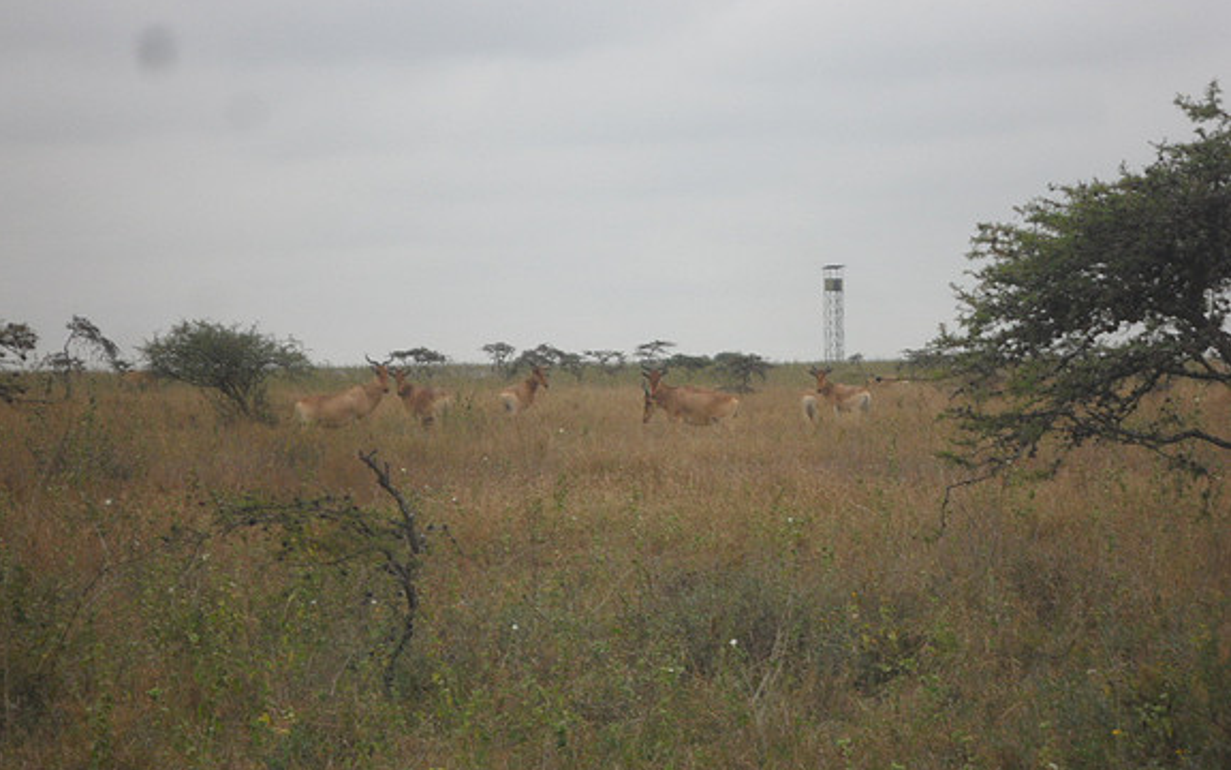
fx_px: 4831
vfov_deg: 9.1
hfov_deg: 14.5
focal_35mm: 144
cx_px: 613
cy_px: 437
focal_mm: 24.5
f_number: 5.9
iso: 80
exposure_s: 1/180
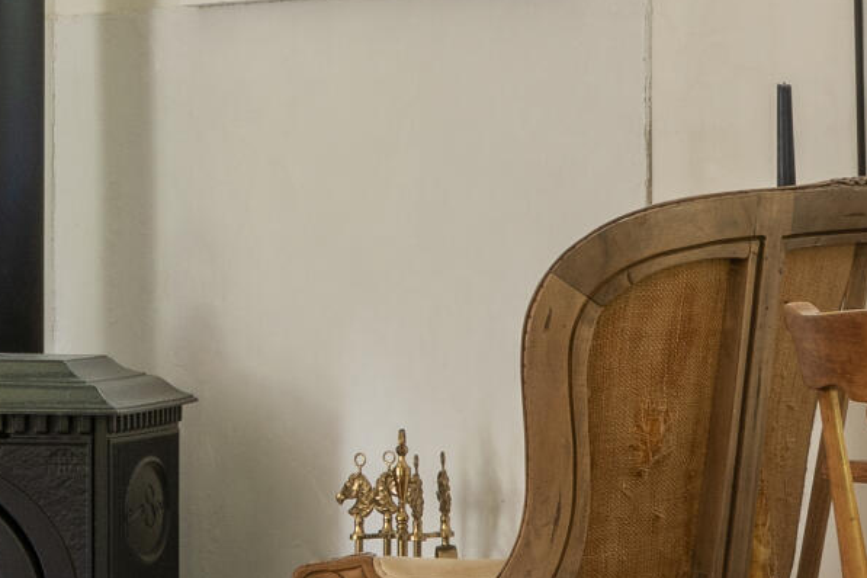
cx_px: 77
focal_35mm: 181
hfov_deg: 11.3
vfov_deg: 7.6
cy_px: 200
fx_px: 4359
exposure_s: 1.6
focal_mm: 36
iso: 250
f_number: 16
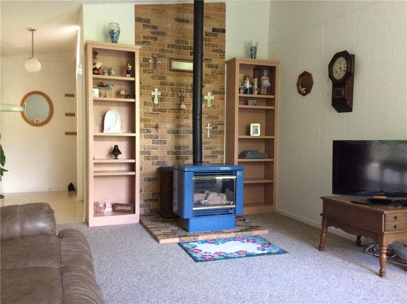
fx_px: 376
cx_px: 204
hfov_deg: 56.9
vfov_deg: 44.0
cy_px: 152
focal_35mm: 32
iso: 320
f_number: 2.4
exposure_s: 1/24
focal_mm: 3.3
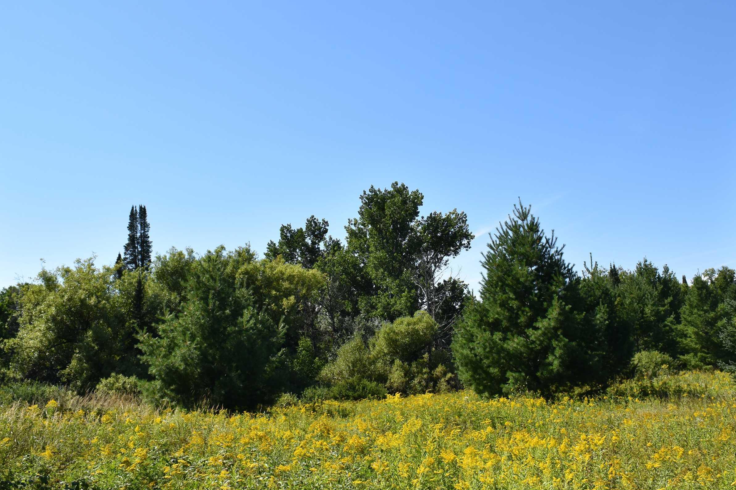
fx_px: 831
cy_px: 257
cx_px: 390
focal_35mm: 41
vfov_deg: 32.9
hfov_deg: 47.8
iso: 100
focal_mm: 21
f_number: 8
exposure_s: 1/250
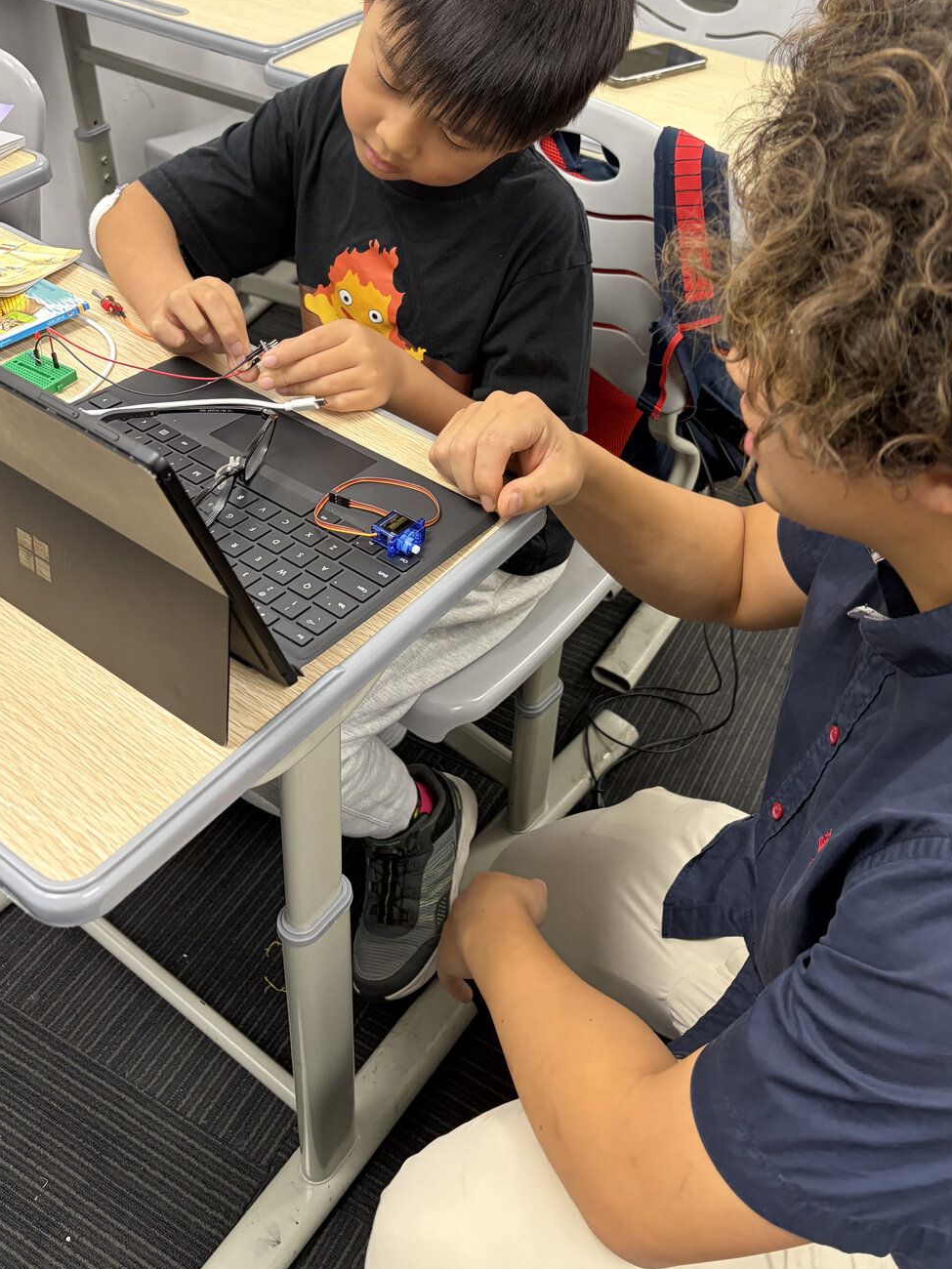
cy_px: 493
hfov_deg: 44.1
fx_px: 1173
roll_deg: -5.0
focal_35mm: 32
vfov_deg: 56.3
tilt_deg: -38.6
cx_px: 525
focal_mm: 5.96
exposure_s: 1/50
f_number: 1.6
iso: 200
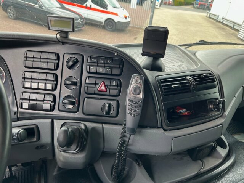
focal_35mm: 26
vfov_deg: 53.1
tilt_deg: -28.3
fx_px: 183
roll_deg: -6.8
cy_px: 92
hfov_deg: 67.3
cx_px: 122
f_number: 1.5
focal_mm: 5.7
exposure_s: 1/121
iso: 40
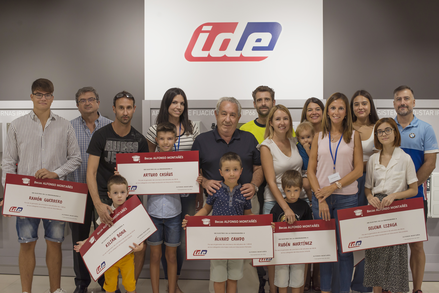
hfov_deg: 39.6
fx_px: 610
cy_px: 146
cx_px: 220
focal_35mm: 50
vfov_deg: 27.0
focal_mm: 50
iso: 500
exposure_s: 1/125
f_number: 5.6
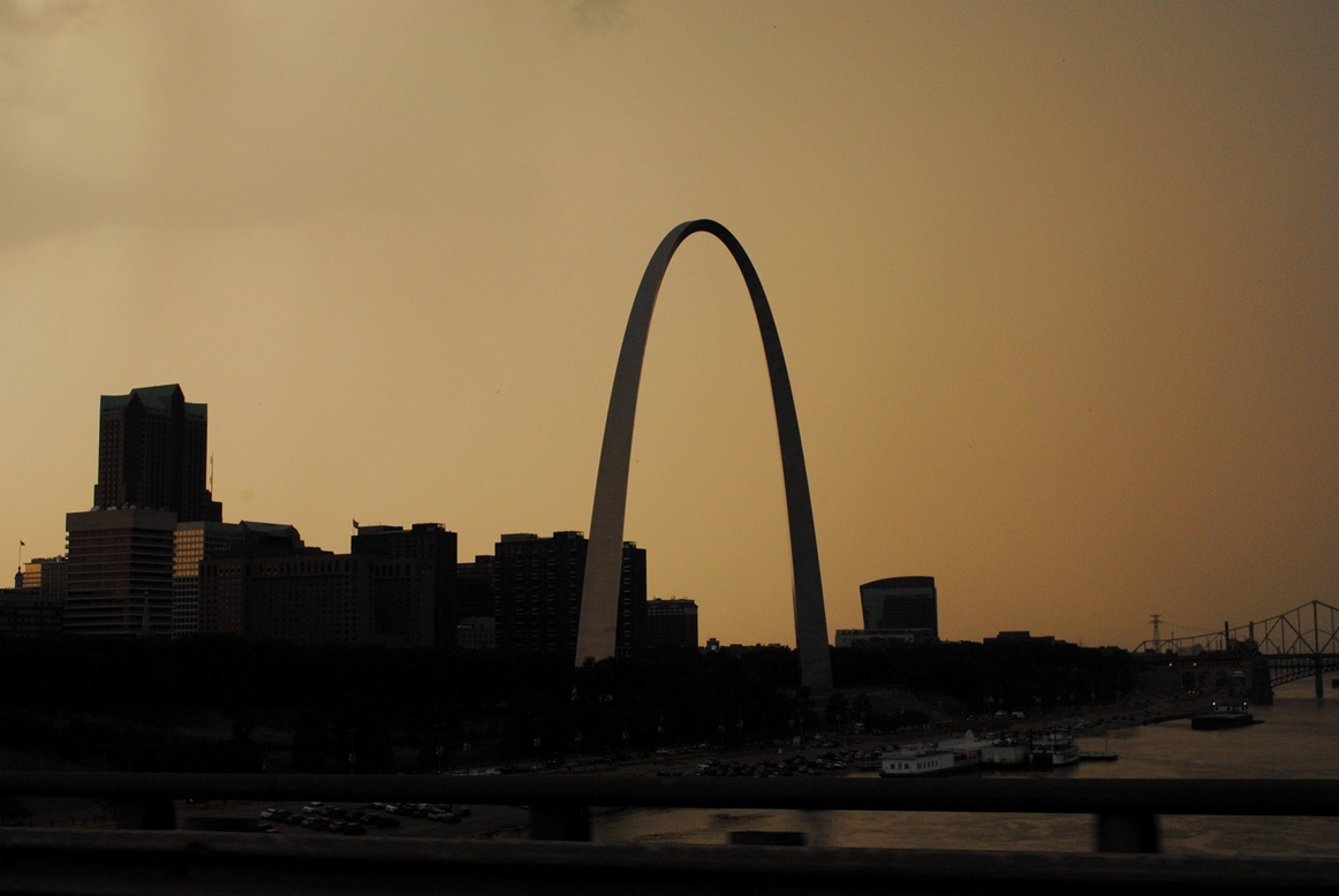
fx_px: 1788
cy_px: 448
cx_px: 670
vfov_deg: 28.2
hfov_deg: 41.1
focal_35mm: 48
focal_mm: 32
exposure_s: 1/640
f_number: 8
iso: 400
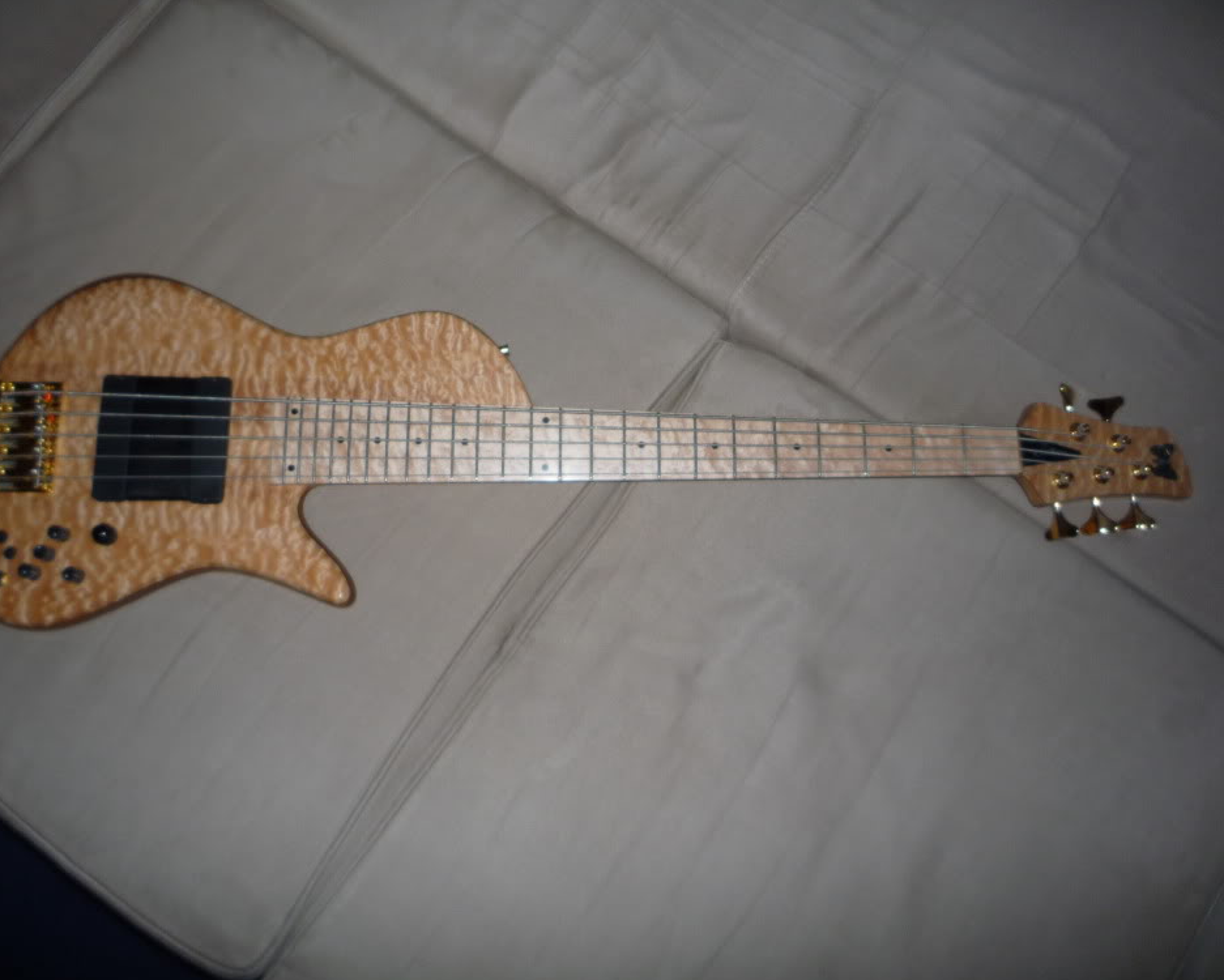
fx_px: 1159
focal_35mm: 32
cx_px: 556
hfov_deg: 55.6
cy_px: 486
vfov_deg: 45.8
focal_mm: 5.2
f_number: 3.3
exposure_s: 1/30
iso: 100
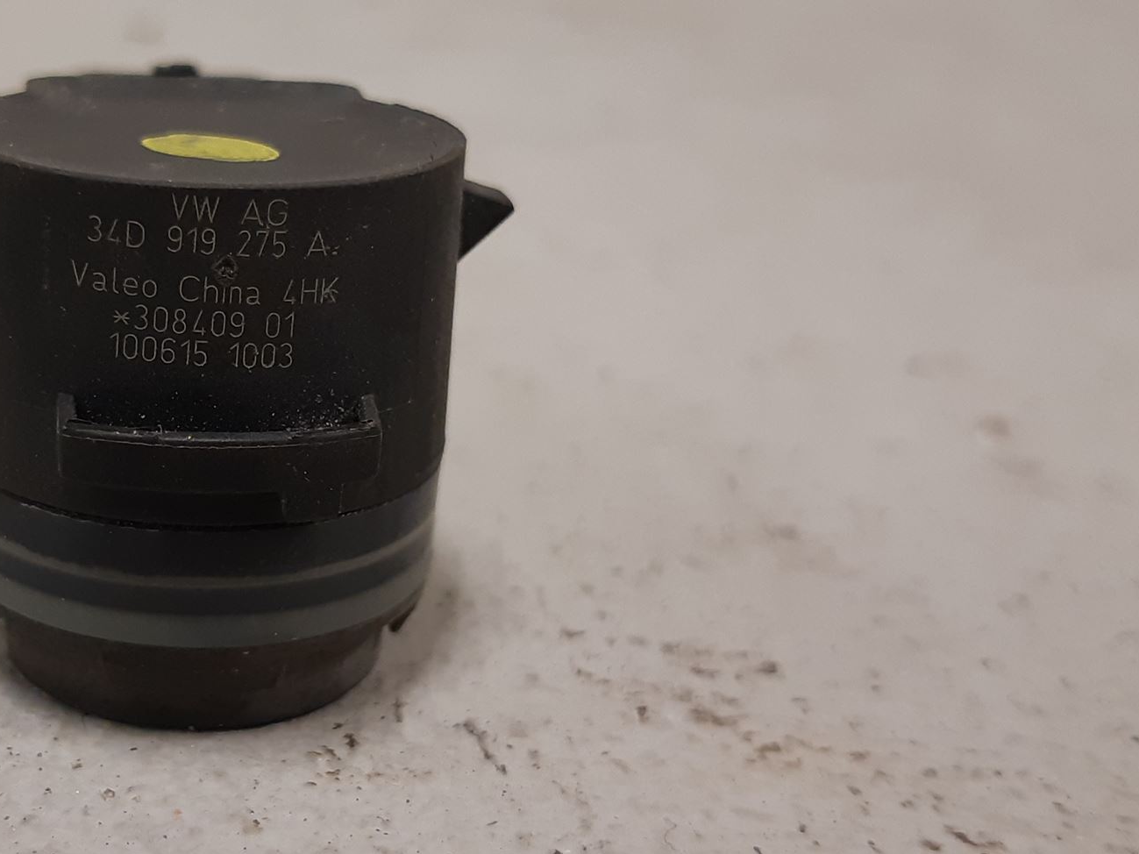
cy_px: 393
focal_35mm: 41
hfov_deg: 44.2
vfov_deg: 35.1
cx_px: 282
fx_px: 1349
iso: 125
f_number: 1.7
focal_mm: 3.93
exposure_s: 1/50
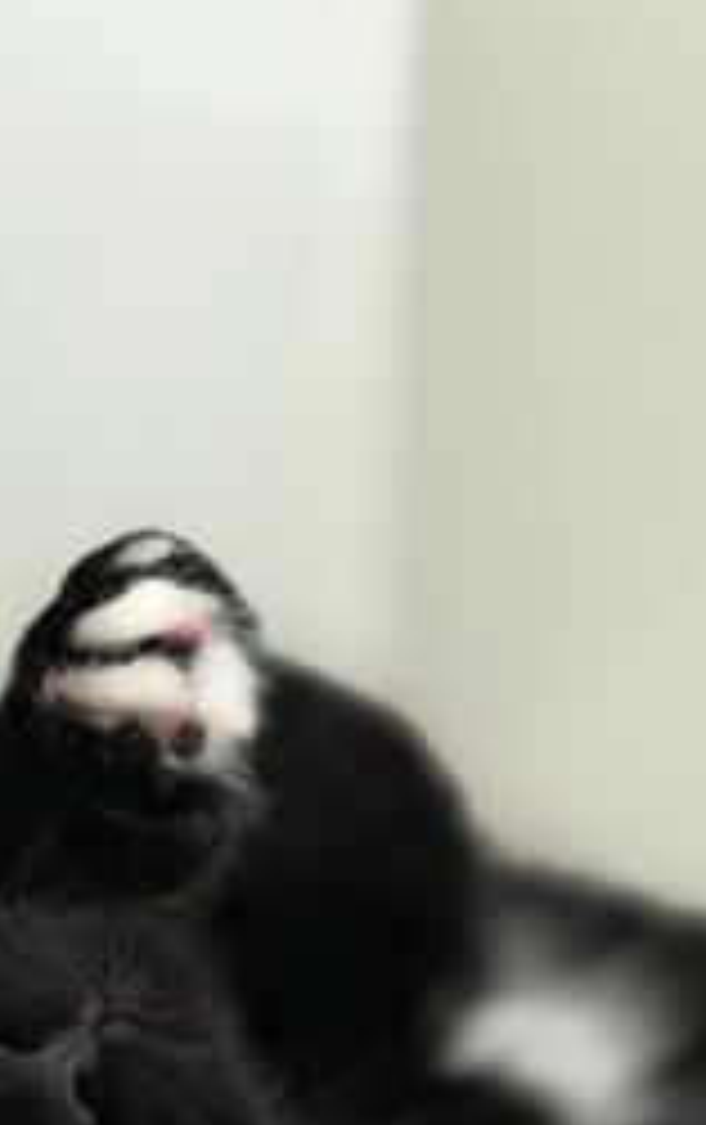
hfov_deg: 10.1
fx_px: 3988
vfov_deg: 15.4
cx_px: 67
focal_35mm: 130
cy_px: 1422
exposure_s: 1/42
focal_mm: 6.76
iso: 250
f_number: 1.78
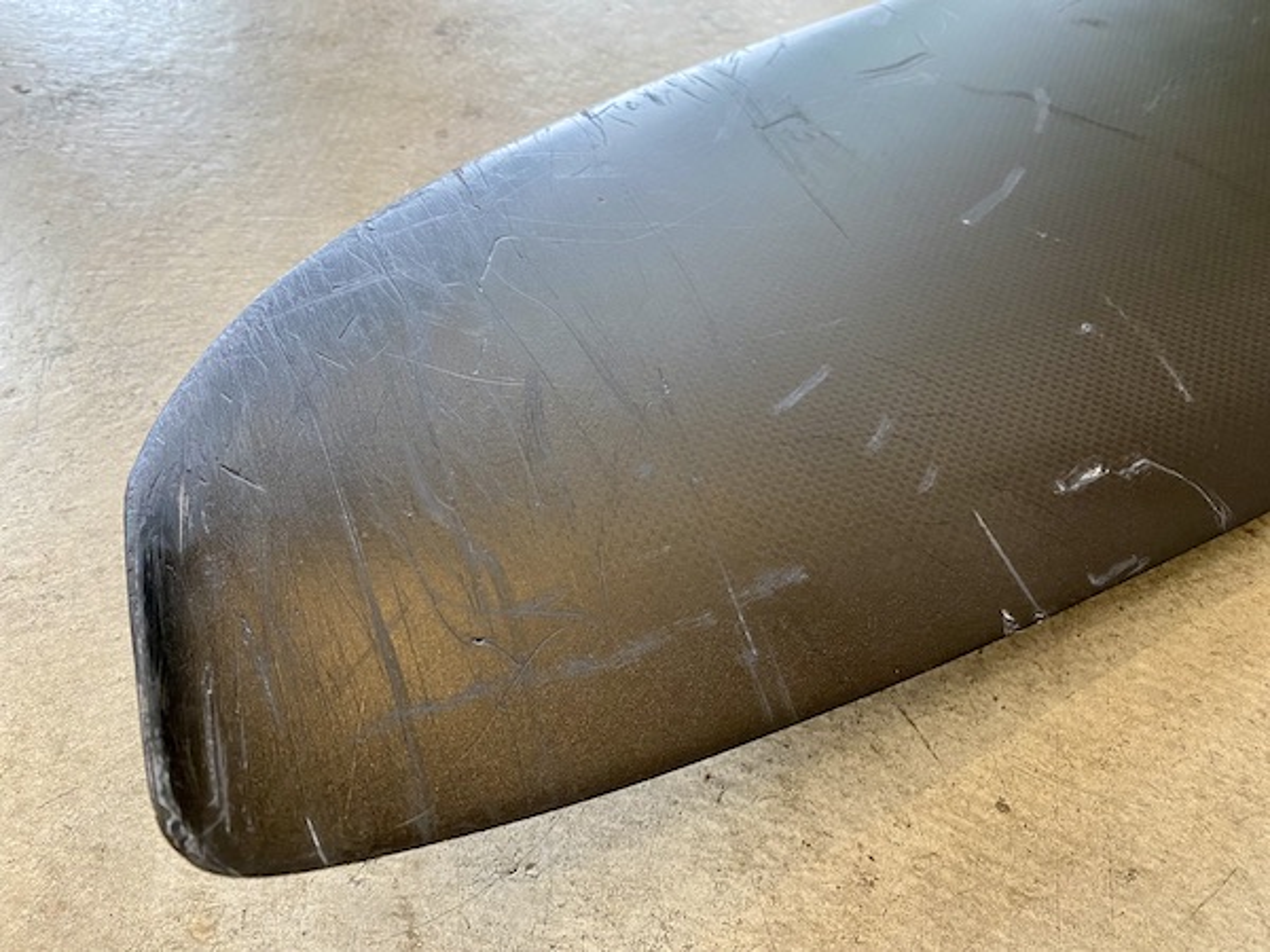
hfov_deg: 67.3
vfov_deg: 53.1
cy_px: 476
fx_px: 954
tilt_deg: -54.5
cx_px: 635
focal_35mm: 26
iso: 200
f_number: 1.8
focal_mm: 4.25
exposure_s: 1/60
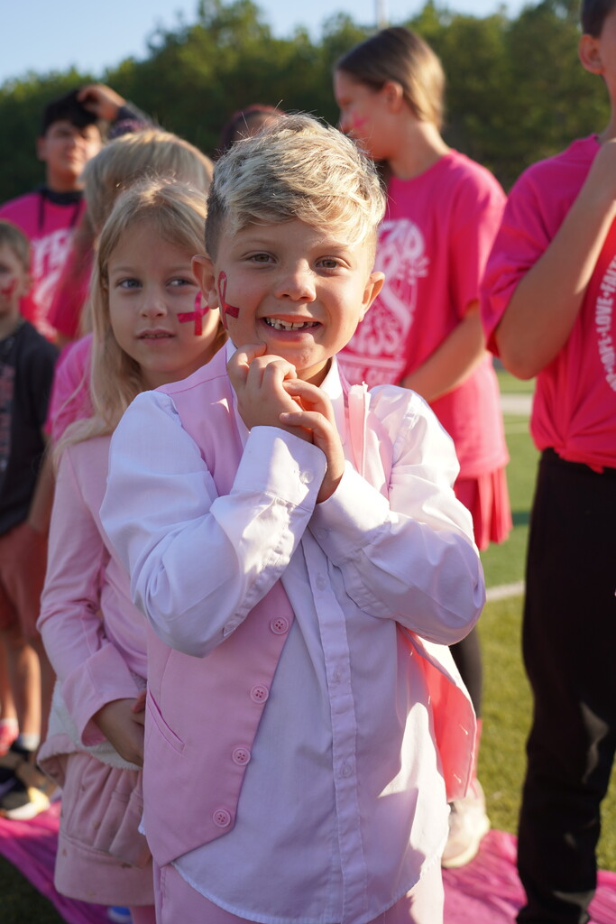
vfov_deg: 45.4
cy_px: 462
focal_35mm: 43
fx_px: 1103
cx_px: 308
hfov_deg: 31.2
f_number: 4.5
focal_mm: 43
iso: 100
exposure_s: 1/400
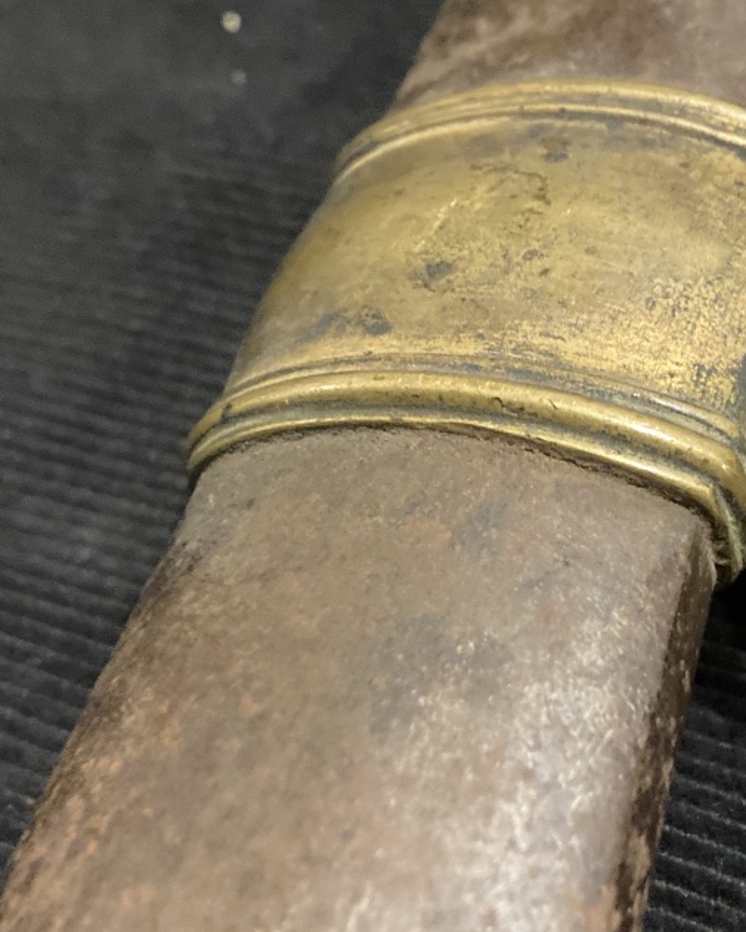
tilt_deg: -49.0
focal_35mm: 52
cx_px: 473
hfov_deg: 29.0
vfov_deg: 36.0
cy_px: 470
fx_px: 1435
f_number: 1.8
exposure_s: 1/25
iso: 640
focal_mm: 3.99
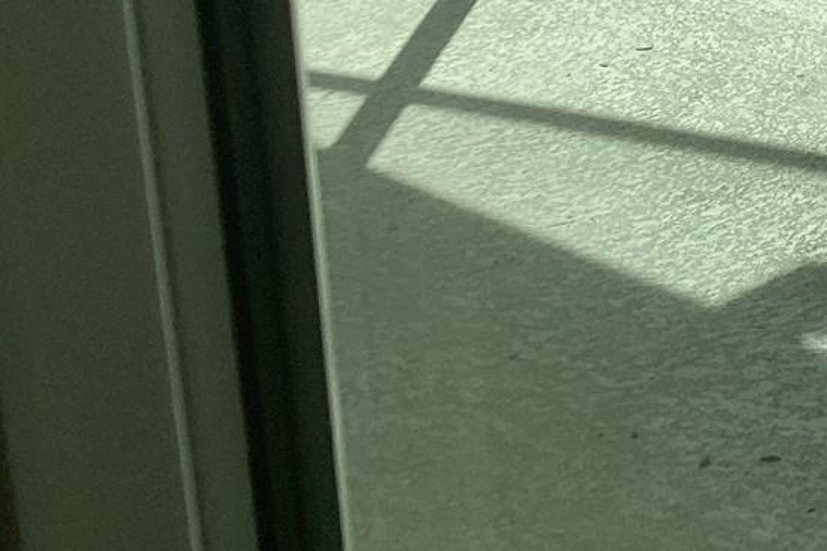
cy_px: -119
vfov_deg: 14.2
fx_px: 2136
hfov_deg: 20.0
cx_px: 1100
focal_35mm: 93
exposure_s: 1/747
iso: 25
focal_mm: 3.3
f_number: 2.4
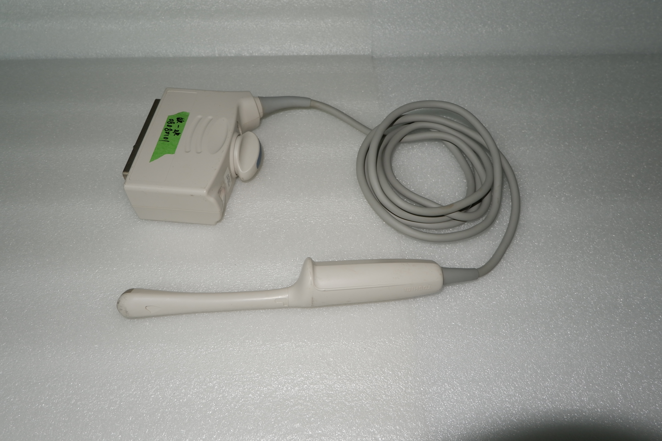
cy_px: 220
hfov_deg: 73.7
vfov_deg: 53.1
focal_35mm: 24
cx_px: 331
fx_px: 441
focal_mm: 16
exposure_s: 1/34
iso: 200
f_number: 3.5
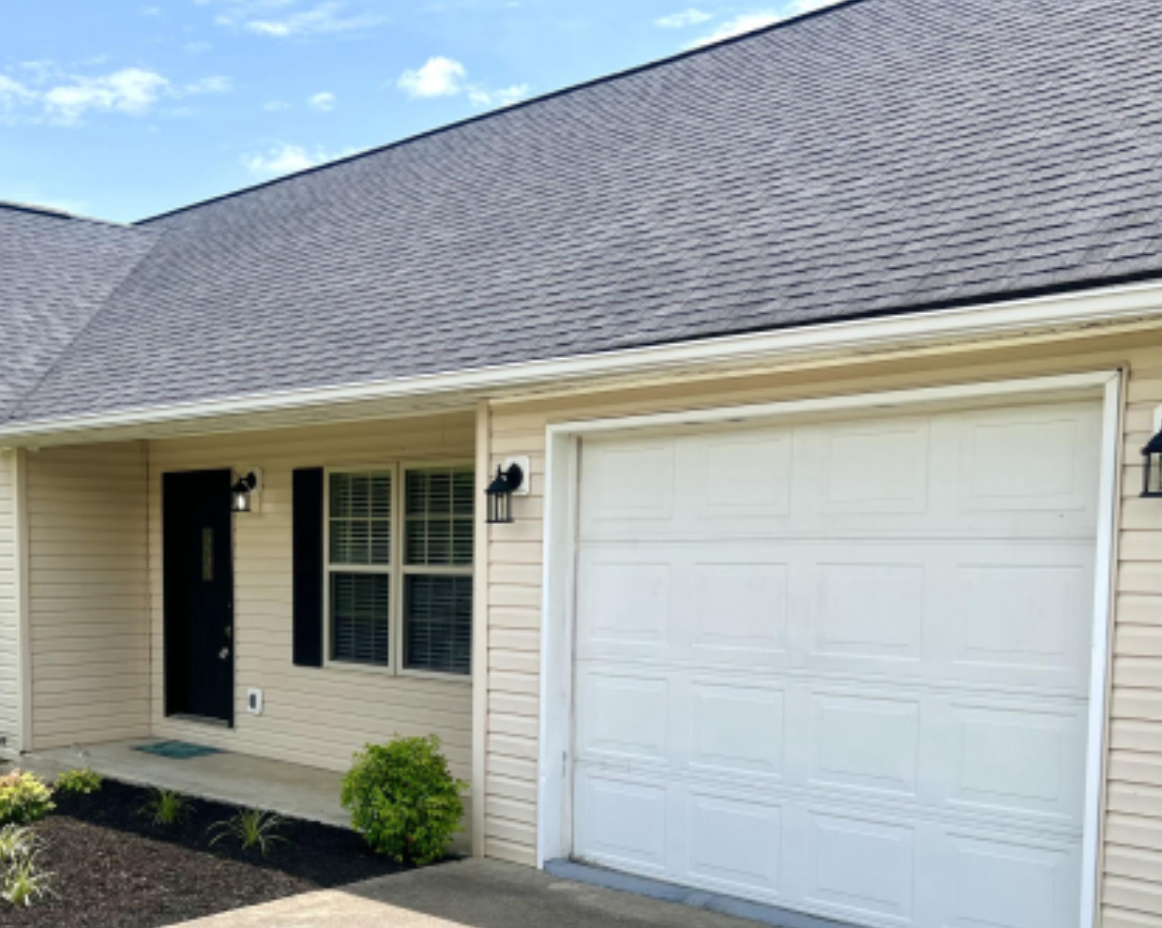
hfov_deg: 44.1
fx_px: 1409
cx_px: 384
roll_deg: -0.9
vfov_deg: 35.9
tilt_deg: -4.8
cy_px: 658
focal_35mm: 41
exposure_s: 1/3571
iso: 50
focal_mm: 5.7
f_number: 1.5
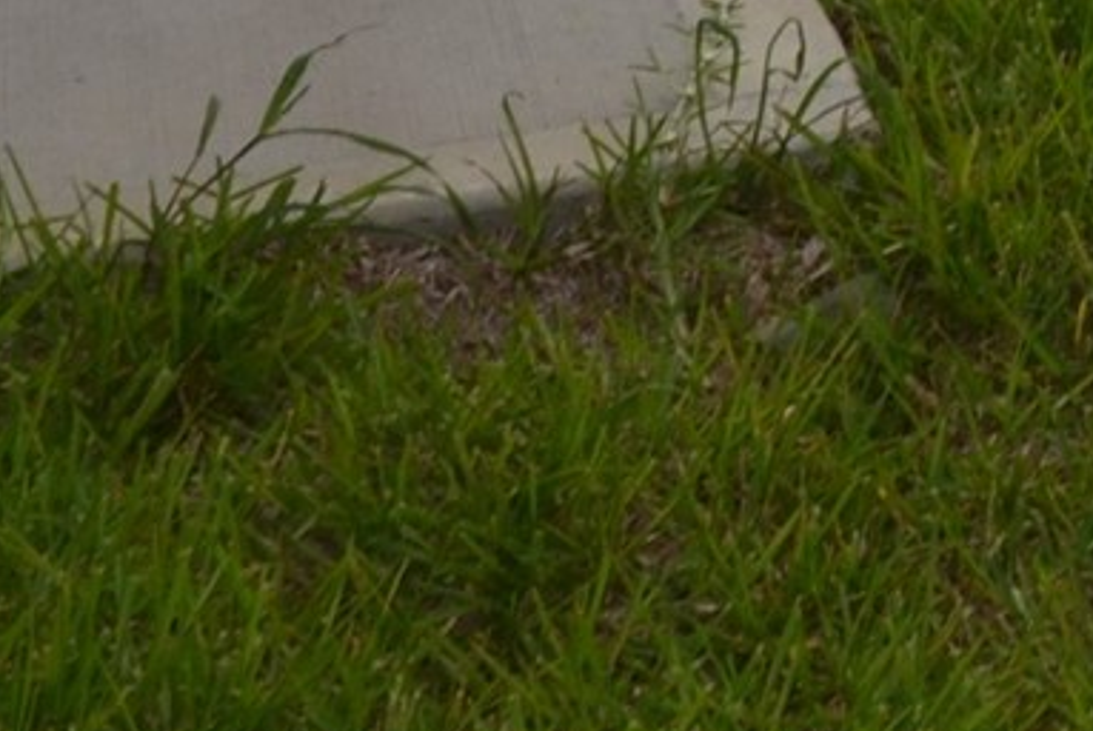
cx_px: 2015
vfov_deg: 7.4
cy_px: -1225
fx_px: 5165
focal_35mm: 170
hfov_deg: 11.2
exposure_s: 1/200
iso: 100
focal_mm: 20
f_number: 7.1
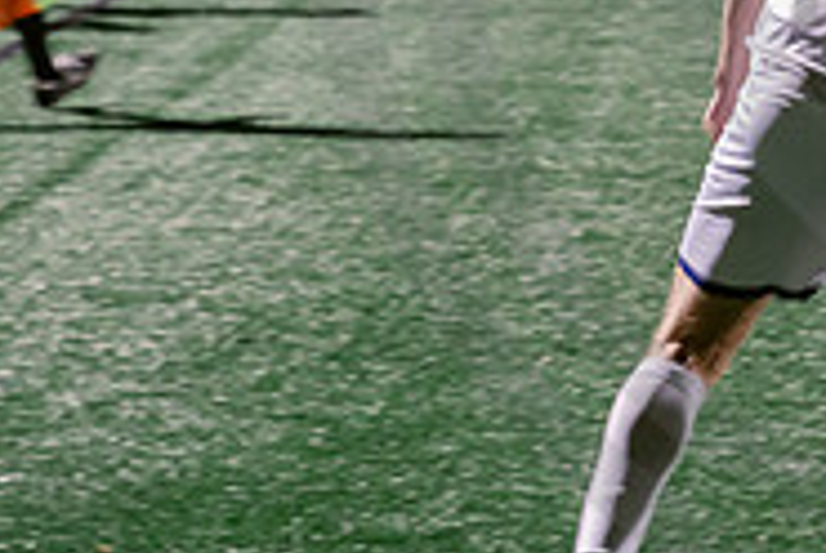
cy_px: -100
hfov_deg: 9.2
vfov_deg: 6.3
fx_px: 5033
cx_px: 1103
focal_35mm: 219
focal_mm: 70
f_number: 4
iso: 2500
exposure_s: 1/160
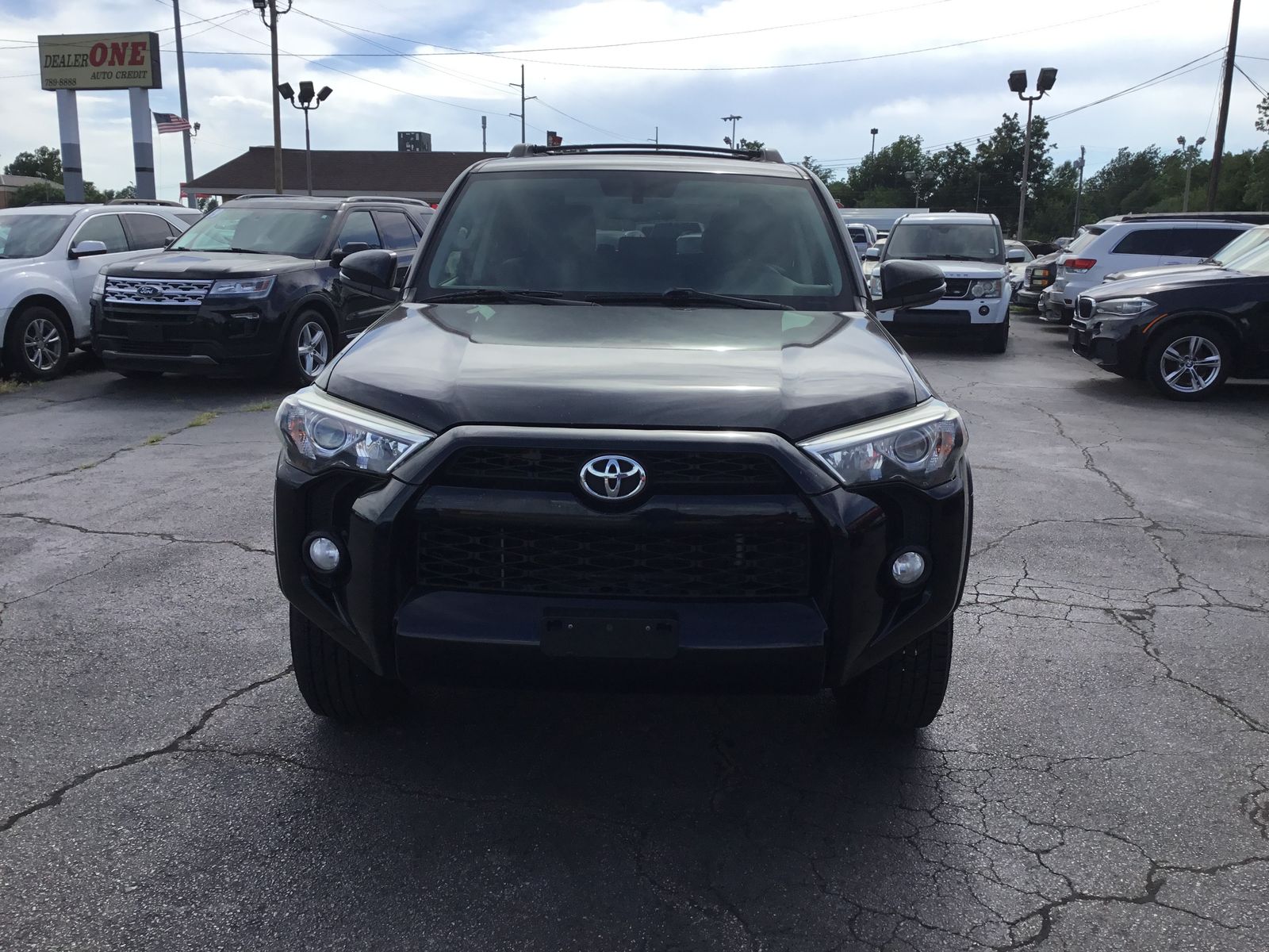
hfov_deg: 58.4
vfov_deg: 45.4
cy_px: 476
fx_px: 1136
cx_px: 634
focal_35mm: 31
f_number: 2.4
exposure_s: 1/1045
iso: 25
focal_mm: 3.3
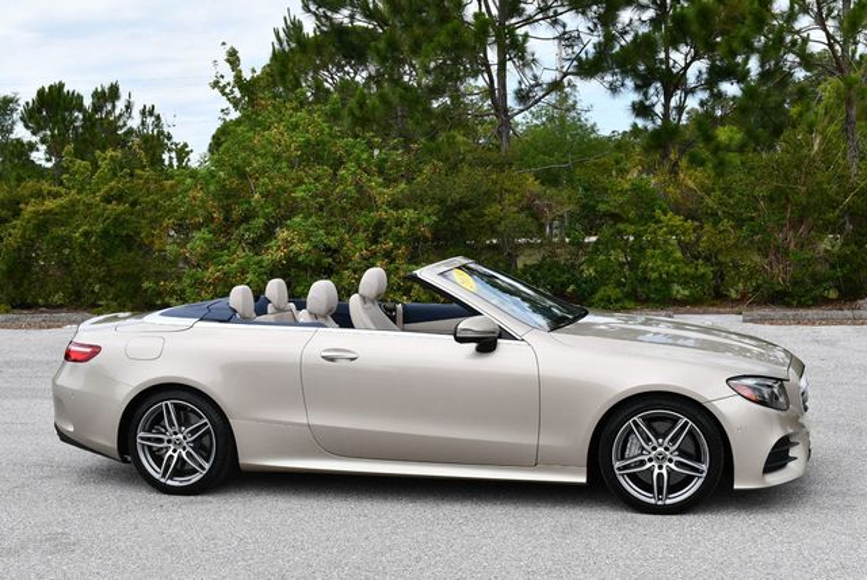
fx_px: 1157
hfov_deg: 41.1
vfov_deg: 28.1
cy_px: 290
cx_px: 434
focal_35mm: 48
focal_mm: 24
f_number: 8
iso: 125
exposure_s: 1/250
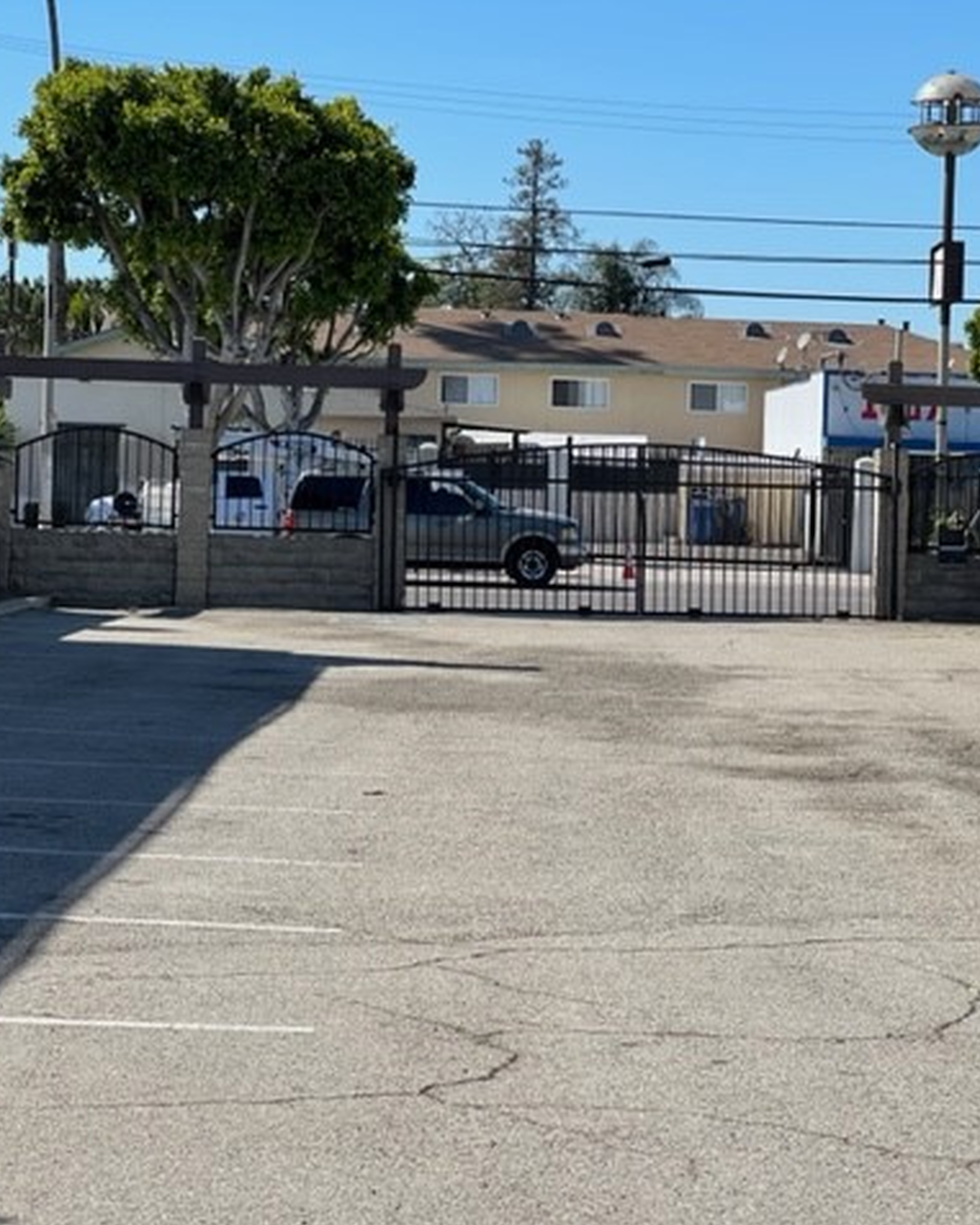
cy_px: 610
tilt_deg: -1.9
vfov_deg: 19.0
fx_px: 3661
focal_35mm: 101
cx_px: 540
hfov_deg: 15.2
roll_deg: -1.7
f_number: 2.8
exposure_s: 1/737
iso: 32
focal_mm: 9
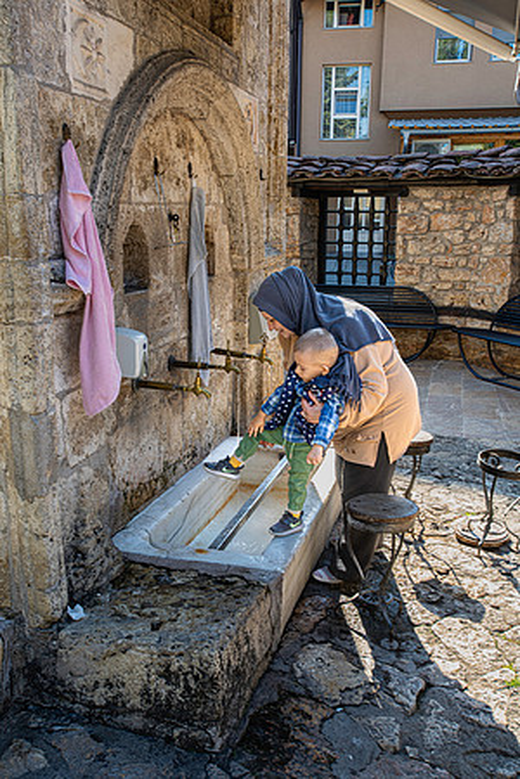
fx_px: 758
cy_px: 390
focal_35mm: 35
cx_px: 260
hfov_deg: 37.9
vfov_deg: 54.4
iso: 280
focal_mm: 35
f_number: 11
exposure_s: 1/60
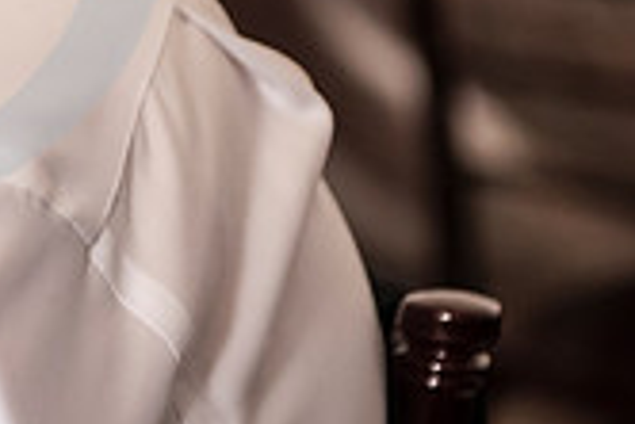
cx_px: -287
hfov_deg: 8.2
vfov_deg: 5.6
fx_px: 4325
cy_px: -235
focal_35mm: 245
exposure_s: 1/125
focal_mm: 70
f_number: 2.8
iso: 4000
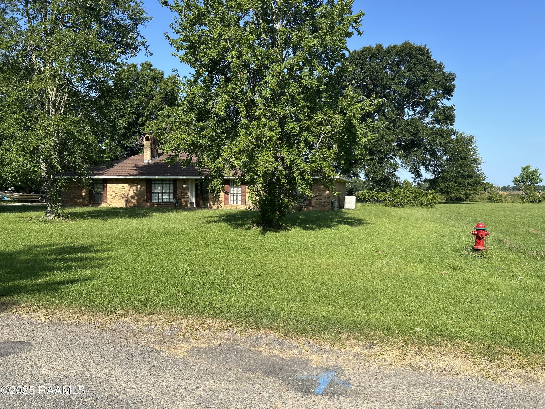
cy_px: 204
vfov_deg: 53.1
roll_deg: +0.2
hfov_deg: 67.3
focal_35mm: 26
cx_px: 272
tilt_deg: +0.5
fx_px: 409
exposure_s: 1/2457
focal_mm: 5.7
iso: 50
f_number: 1.5
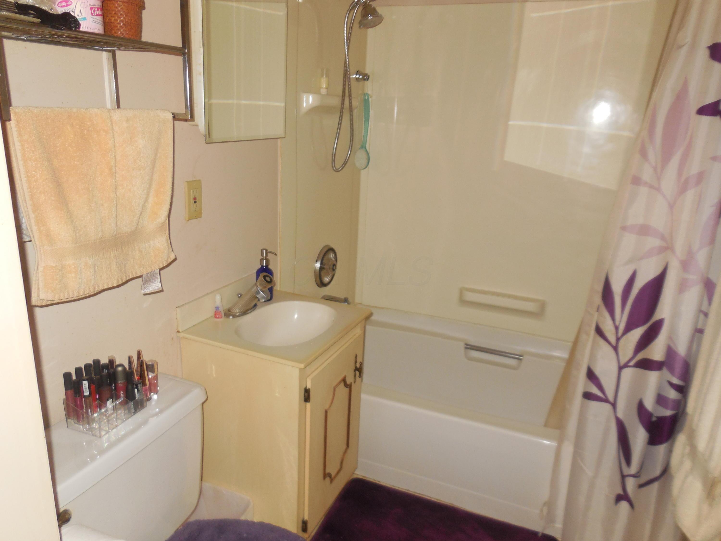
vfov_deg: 54.9
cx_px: 360
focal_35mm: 25
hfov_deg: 69.4
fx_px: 521
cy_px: 270
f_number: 3.1
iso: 200
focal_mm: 4.5
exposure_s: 1/25
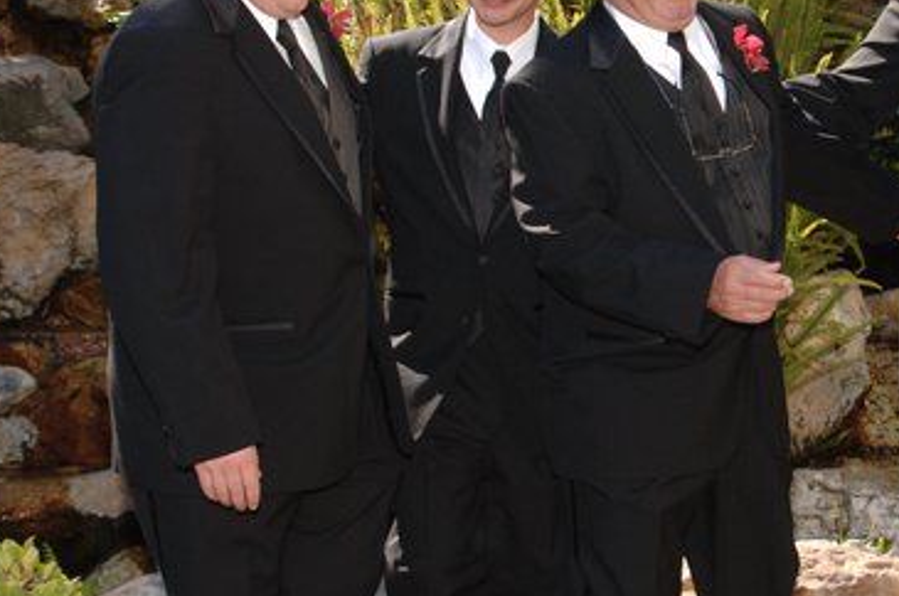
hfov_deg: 16.8
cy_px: 181
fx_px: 3016
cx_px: 712
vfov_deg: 11.3
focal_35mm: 121
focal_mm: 46
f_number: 7.6
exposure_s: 1/250
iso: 400
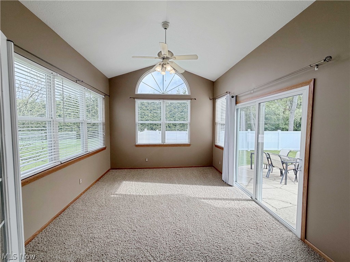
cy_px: 131
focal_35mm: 14
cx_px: 175
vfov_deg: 85.7
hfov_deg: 102.1
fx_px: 142
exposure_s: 1/220
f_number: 2.2
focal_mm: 2.22
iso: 50
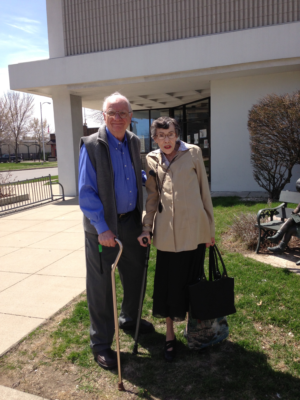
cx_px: 150
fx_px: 381
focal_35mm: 33
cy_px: 200
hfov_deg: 42.9
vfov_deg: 55.4
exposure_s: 1/985
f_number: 2.4
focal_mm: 4.13
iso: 50
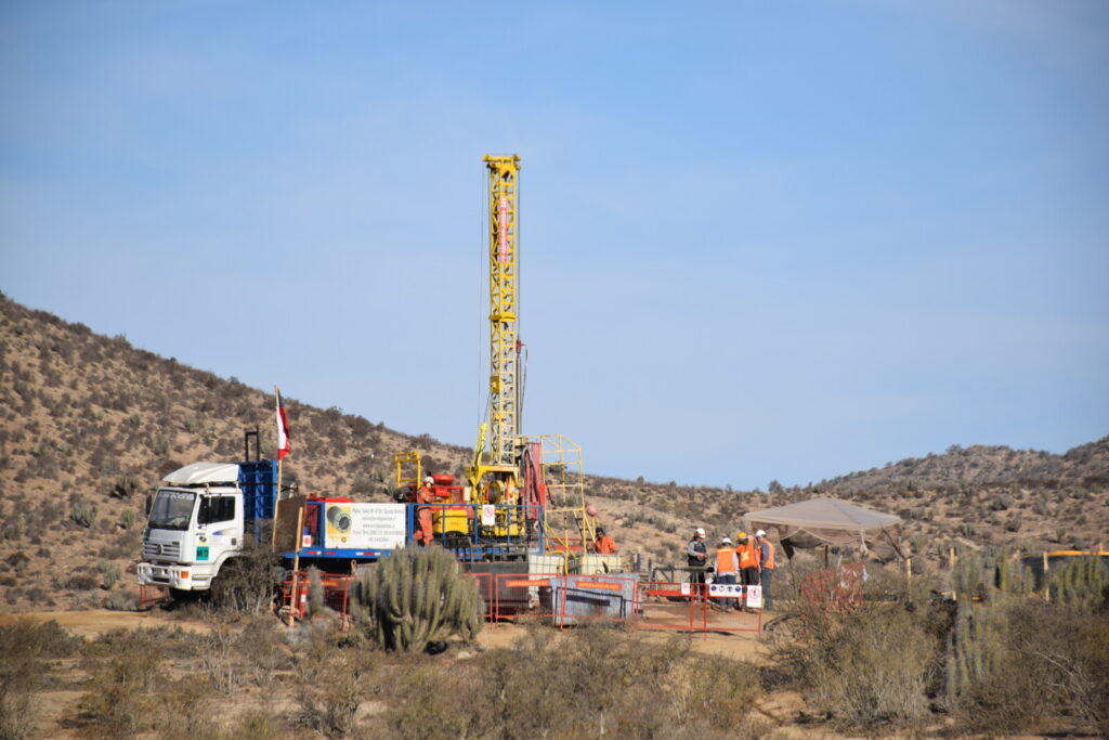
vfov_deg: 6.5
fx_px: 6470
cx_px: 554
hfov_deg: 9.8
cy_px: 370
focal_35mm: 210
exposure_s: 1/1000
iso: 200
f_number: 8
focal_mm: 140
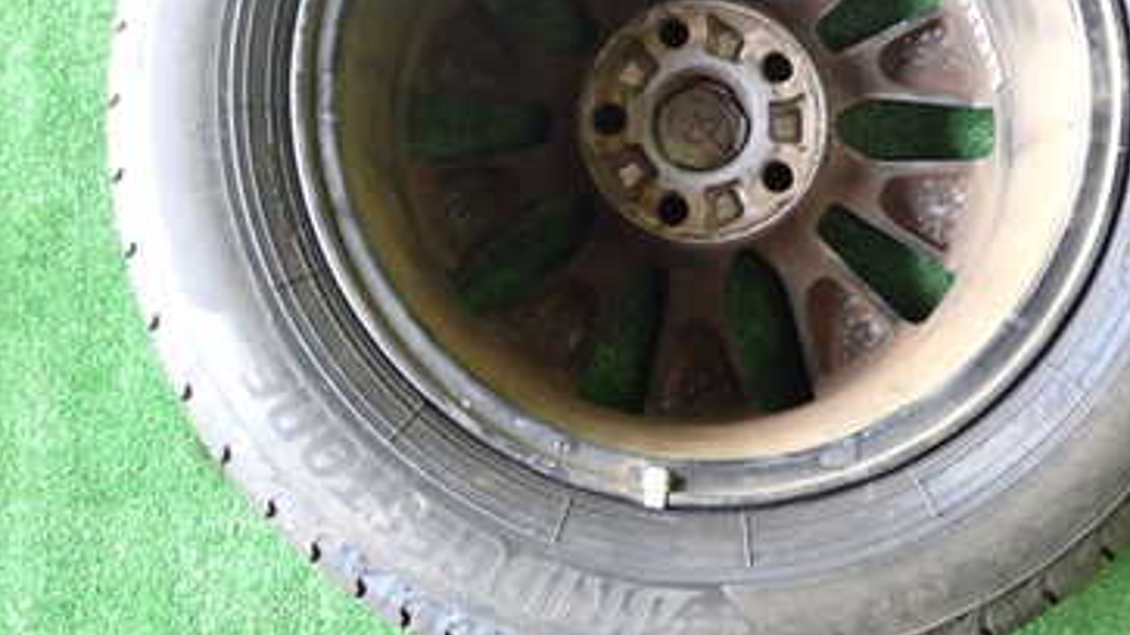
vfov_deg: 21.9
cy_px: 121
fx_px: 1618
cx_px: 682
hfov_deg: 38.3
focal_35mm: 54
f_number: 2.3
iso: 500
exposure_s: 1/30
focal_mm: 5.4
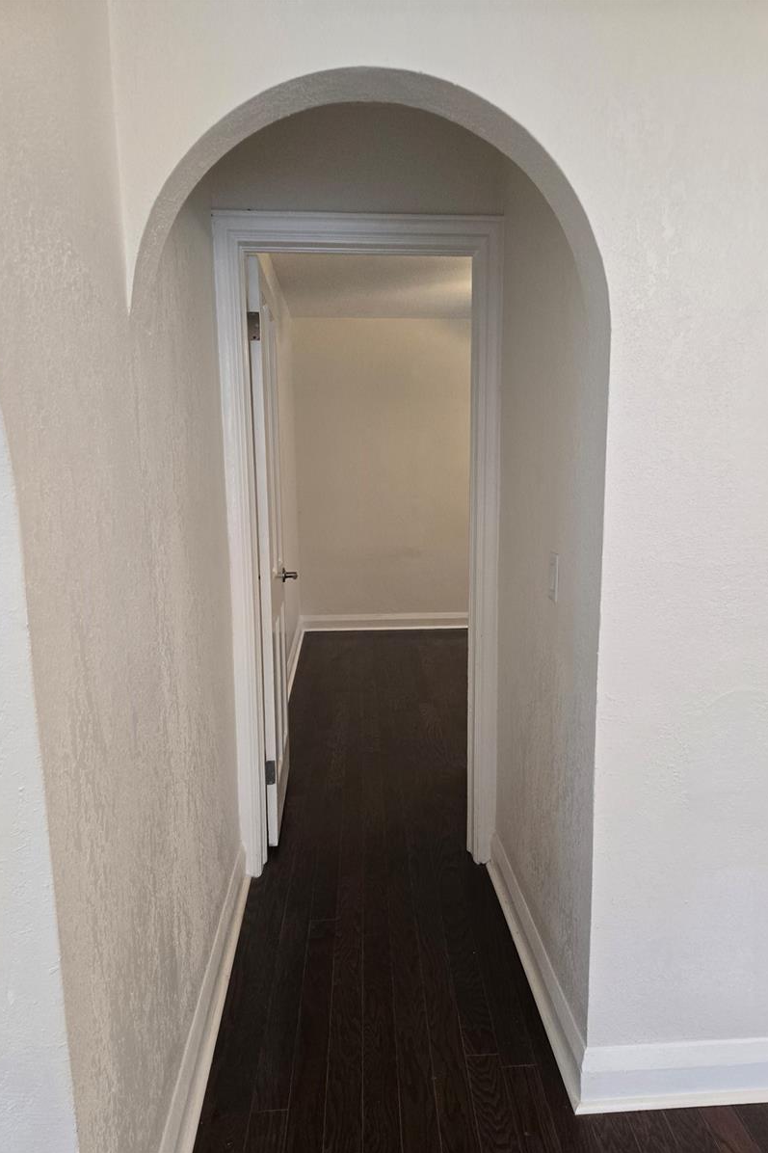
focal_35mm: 24
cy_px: 576
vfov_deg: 73.8
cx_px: 406
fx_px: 768
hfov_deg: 53.1
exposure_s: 1/120
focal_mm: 5.4
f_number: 1.8
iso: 320
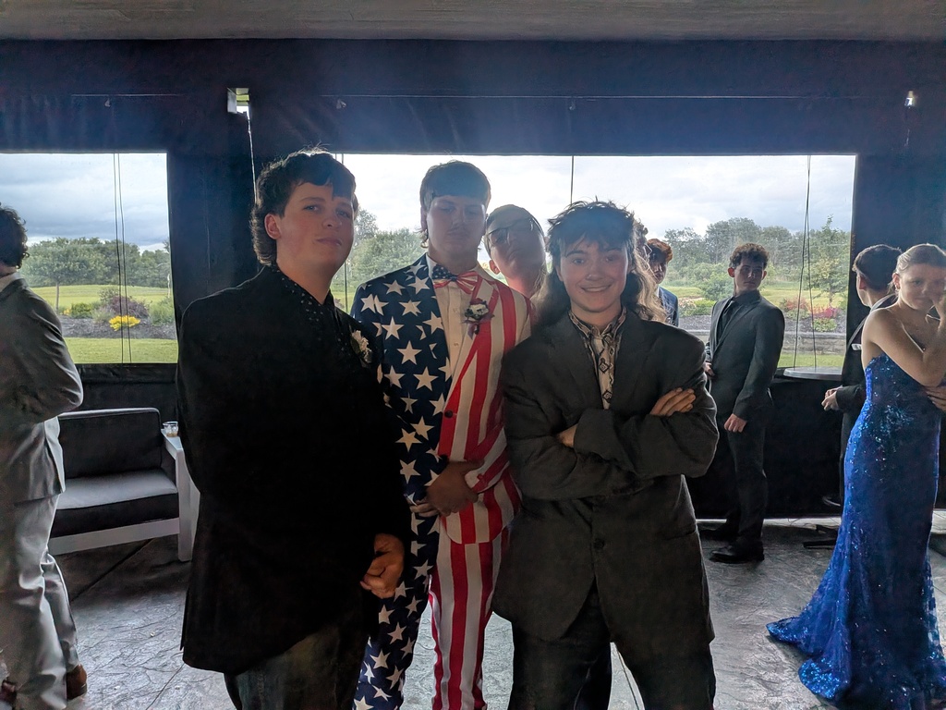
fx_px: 656
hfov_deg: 71.6
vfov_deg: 56.8
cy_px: 355
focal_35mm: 24
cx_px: 473
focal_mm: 4.53
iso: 243
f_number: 1.7
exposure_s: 1/120
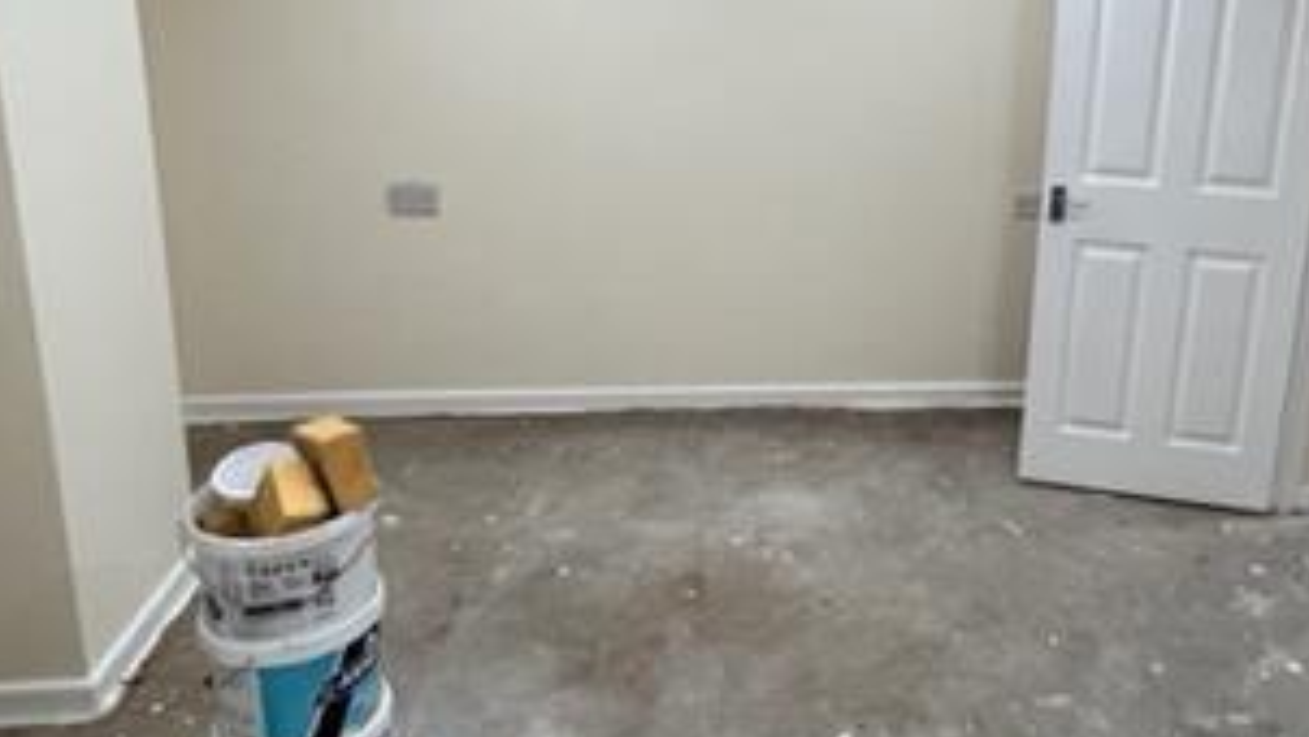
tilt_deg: -15.9
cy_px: 238
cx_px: 863
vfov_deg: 38.5
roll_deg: -2.9
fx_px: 1041
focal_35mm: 30
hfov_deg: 62.8
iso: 200
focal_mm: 1.57
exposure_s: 1/100
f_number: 1.8
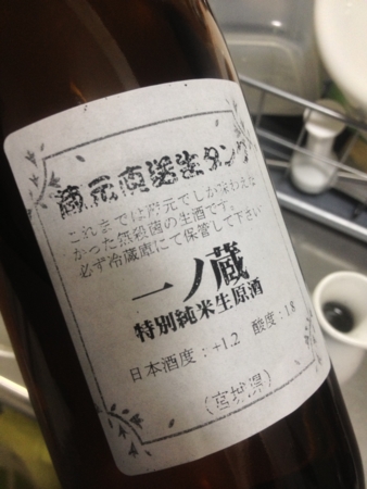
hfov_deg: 40.7
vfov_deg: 52.6
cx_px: 184
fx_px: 494
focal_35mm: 35
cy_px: 244
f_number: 2.4
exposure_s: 1/20
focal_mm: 4.28
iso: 200
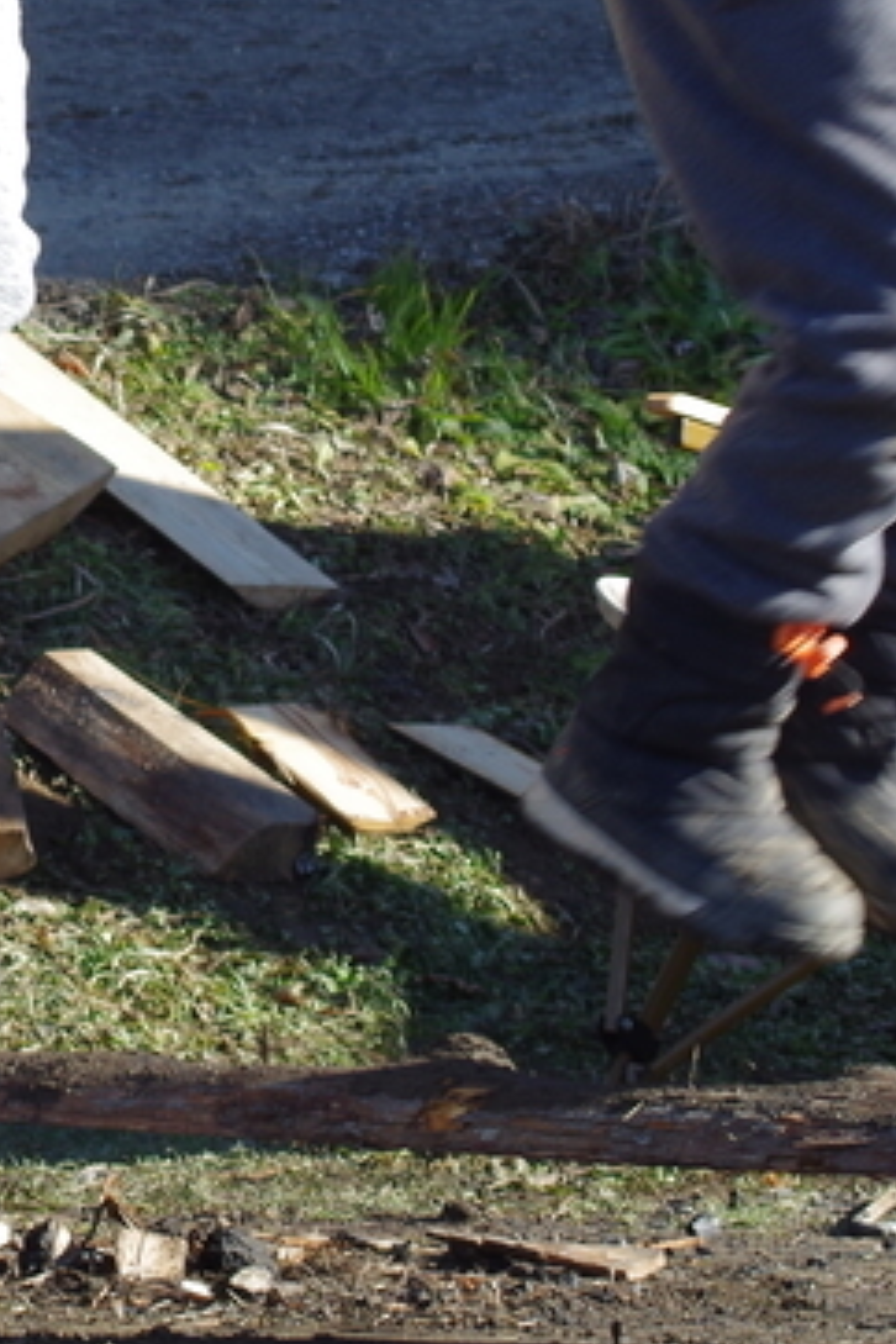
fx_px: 12916
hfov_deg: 4.0
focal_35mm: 346
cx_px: -22
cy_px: 239
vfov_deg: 5.9
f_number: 10
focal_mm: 70
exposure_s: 1/125
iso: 200
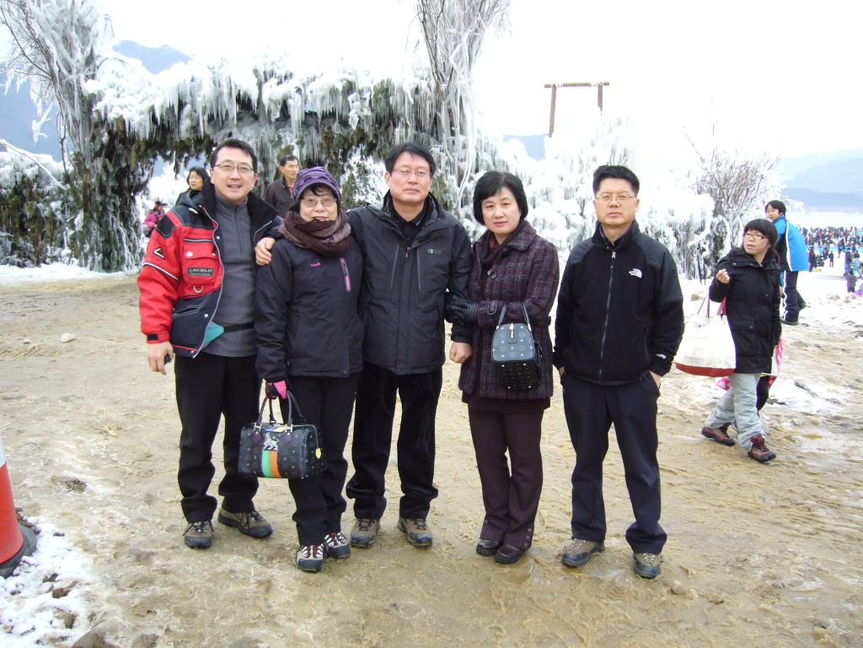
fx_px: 873
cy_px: 324
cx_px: 432
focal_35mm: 35
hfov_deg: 52.6
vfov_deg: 40.7
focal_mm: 5.8
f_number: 2.8
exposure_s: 1/160
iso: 100
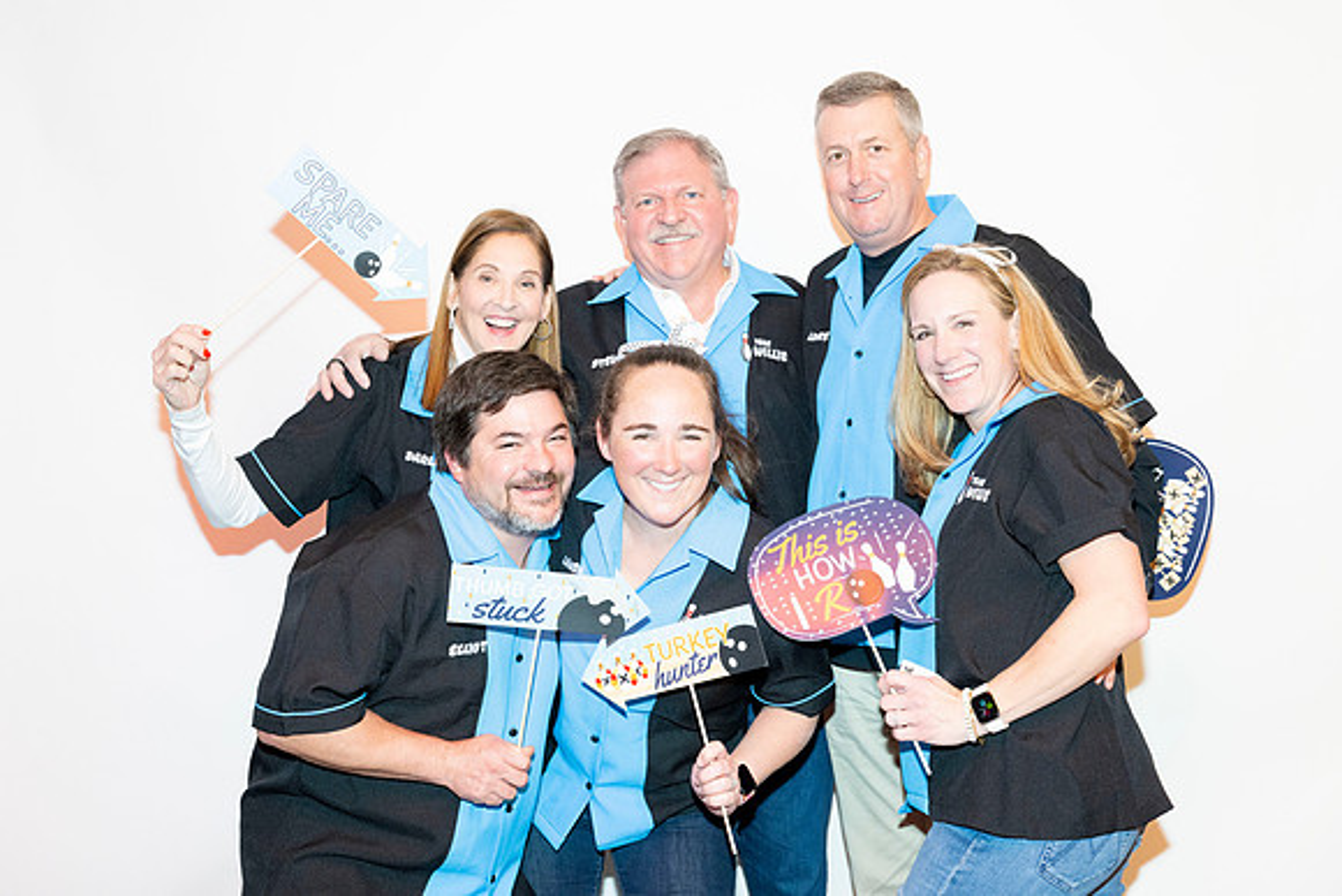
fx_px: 1566
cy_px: 448
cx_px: 671
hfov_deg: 46.4
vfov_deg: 31.9
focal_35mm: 42
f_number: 5.6
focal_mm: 42
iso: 1600
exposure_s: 1/60
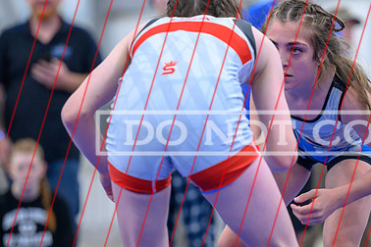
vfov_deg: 4.2
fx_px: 3411
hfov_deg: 6.2
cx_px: 299
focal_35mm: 331
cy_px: 199
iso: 2200
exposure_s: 1/800
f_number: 2.8
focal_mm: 145
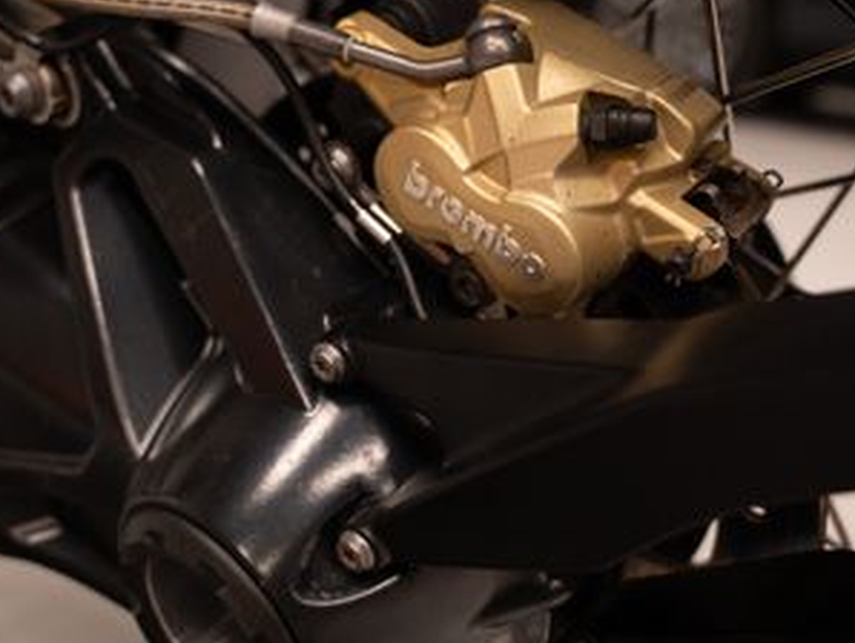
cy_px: 189
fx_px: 1013
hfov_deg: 45.7
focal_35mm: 41
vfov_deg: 34.7
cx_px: 448
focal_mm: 24
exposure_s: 1/100
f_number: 2.8
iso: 2000
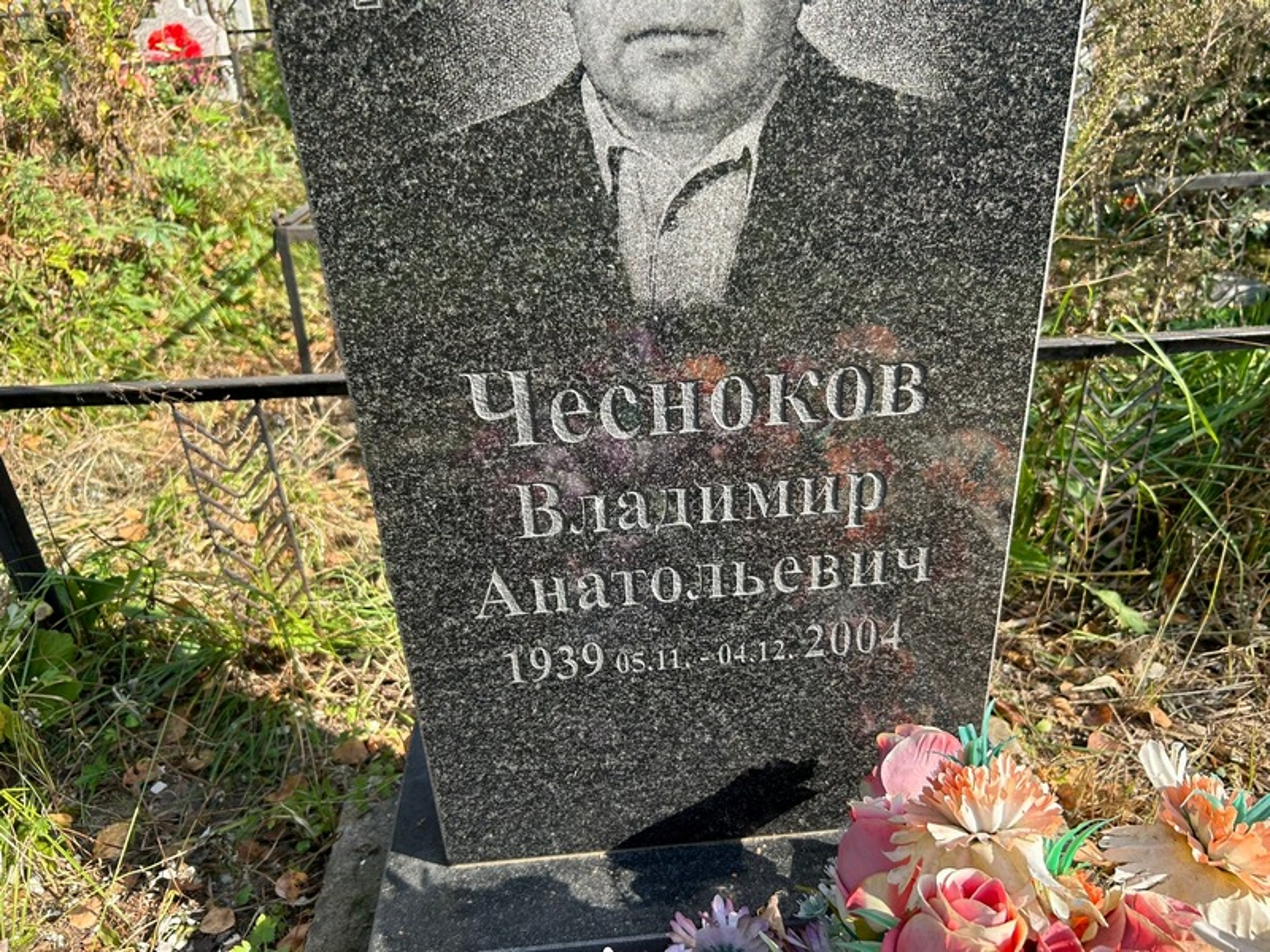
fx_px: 954
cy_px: 476
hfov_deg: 67.3
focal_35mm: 26
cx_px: 635
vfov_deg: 53.1
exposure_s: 1/1209
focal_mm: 5.7
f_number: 1.5
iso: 50
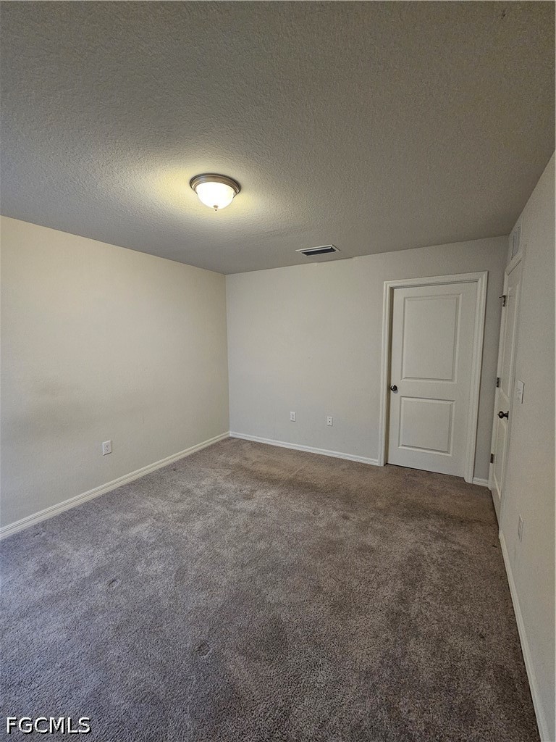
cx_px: 278
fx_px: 278
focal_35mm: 13
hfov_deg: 89.9
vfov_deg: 106.2
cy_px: 371
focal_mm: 2.2
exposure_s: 1/30
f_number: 2.2
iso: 400
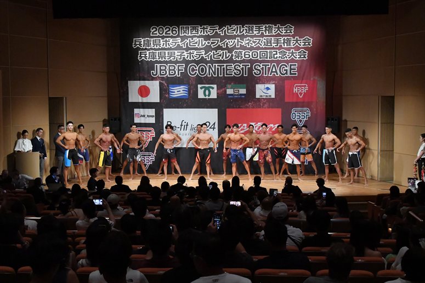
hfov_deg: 33.4
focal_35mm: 60
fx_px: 708
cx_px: 212
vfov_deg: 22.6
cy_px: 142
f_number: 5.6
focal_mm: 40
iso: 8000
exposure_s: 1/400
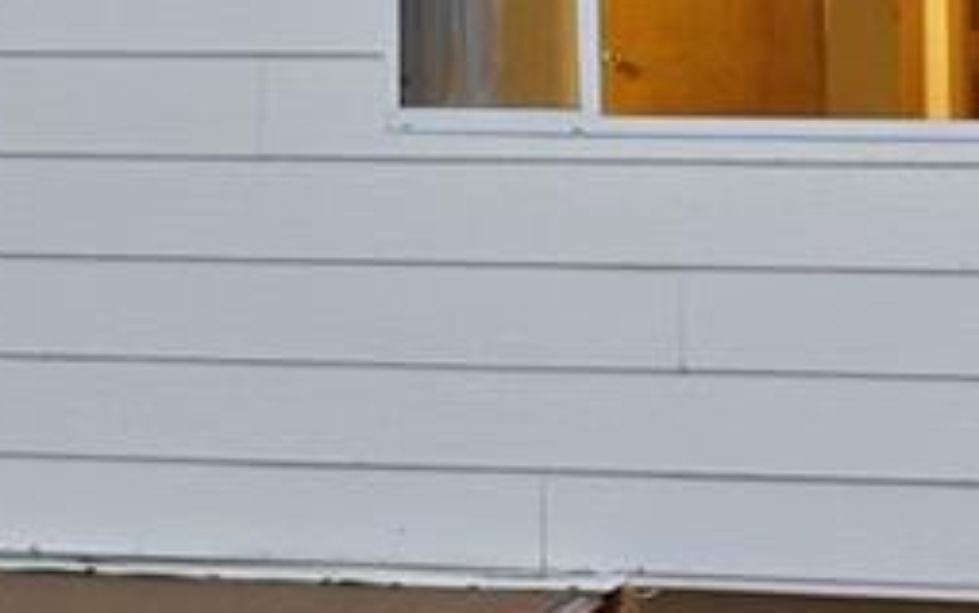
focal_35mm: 180
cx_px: 1114
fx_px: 4805
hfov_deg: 11.4
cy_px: 544
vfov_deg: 7.3
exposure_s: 1/5
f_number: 2.8
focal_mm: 10.3
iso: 100
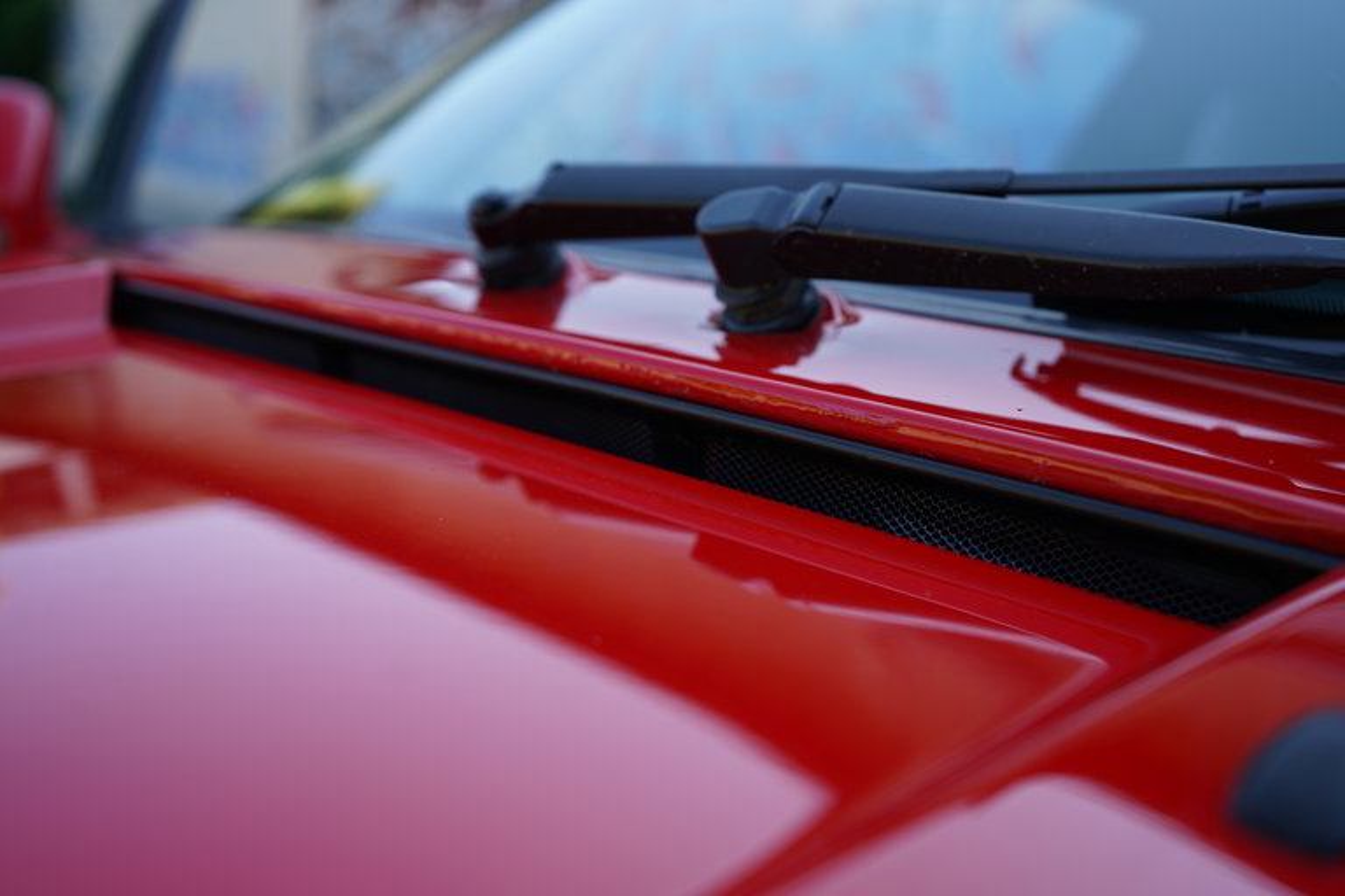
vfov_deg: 35.9
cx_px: 672
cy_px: 448
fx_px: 1382
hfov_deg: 51.9
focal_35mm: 37
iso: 100
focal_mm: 37
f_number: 4
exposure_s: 1/160
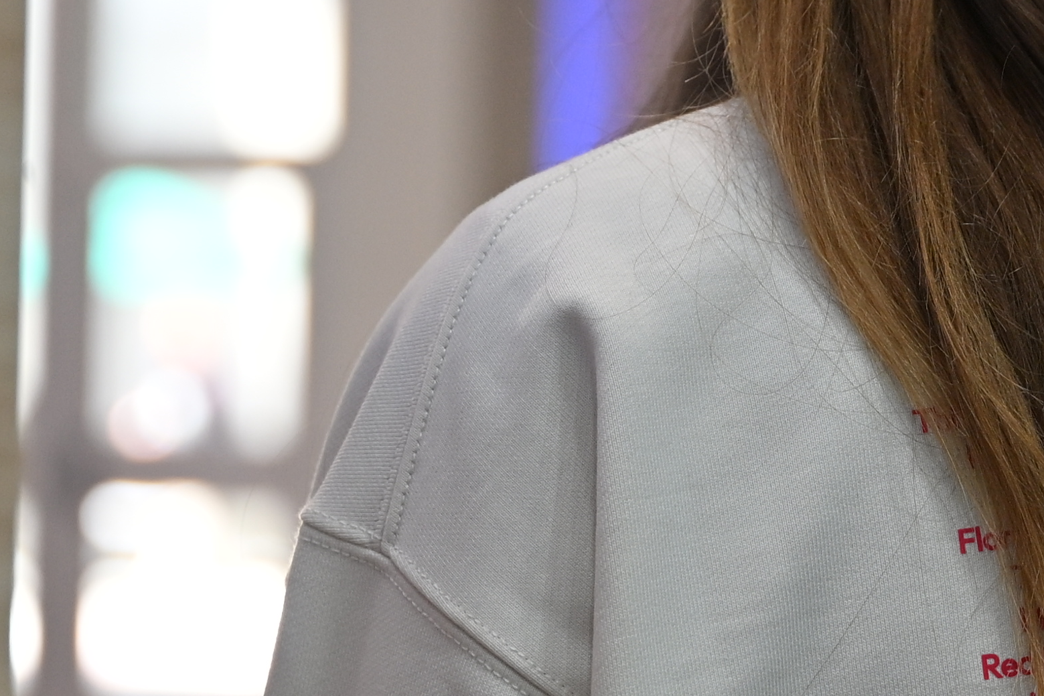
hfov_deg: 10.5
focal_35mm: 194
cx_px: 1080
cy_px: 334
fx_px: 5625
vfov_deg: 7.1
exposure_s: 1/160
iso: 400
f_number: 2.8
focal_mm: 50
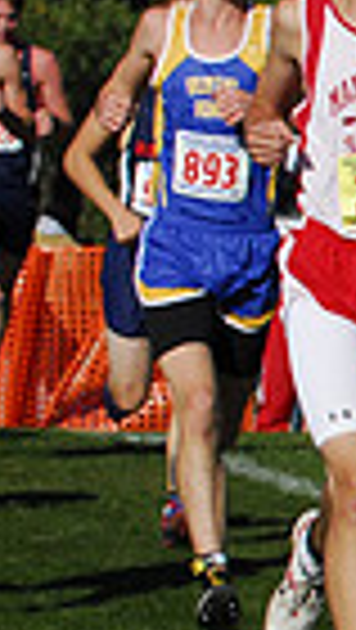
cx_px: 1262
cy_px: 346
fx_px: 8957
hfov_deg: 2.2
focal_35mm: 535
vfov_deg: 4.0
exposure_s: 1/1600
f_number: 7.1
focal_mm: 82
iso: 400
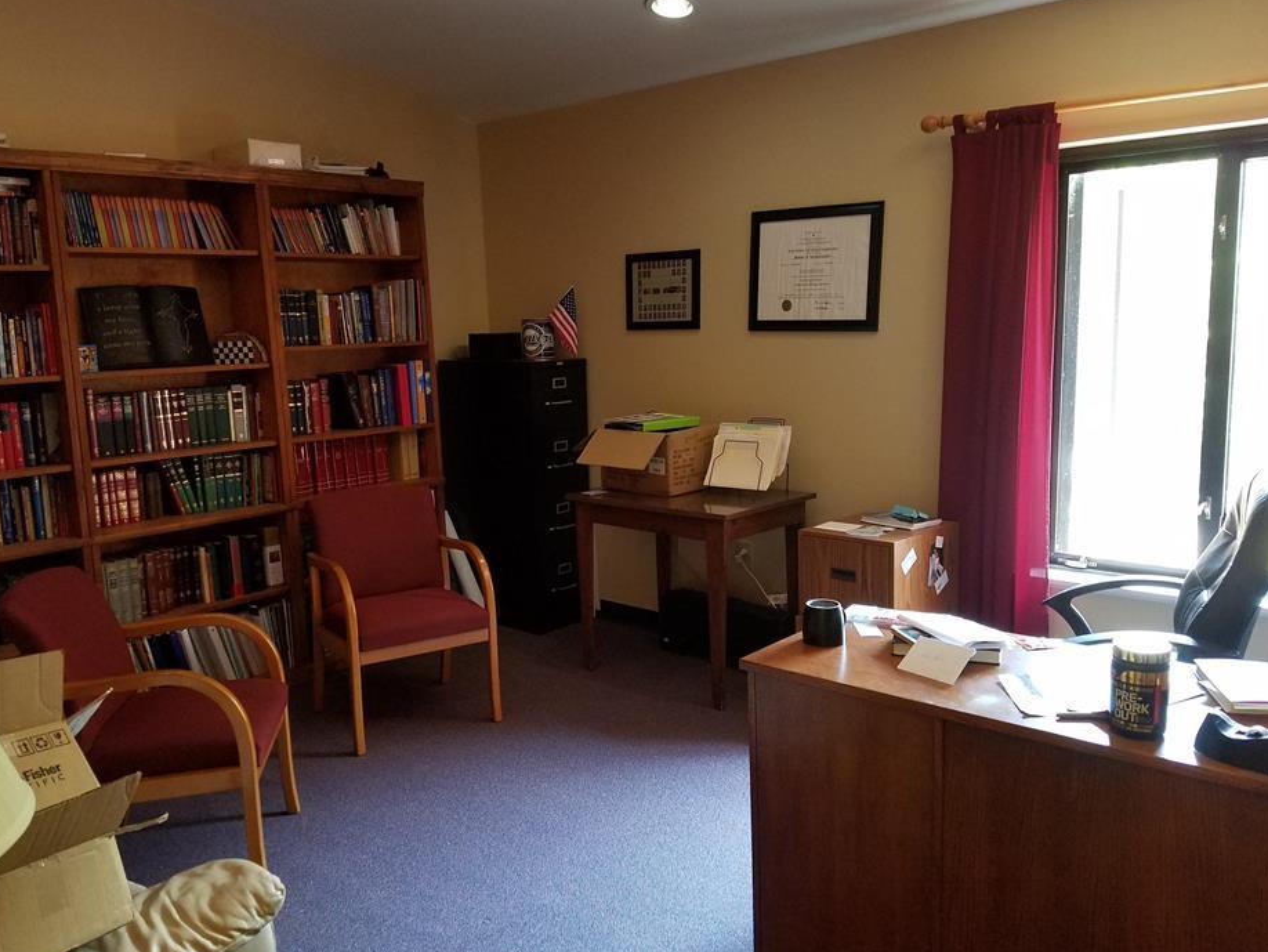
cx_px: 590
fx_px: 1063
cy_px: 457
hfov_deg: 61.6
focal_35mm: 29
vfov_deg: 48.2
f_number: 1.7
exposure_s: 1/20
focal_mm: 4.2
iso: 200
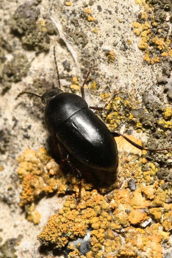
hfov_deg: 8.7
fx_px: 1130
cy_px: 129
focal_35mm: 158
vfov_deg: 13.0
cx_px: 86
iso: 100
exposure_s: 1/60
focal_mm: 105
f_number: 29
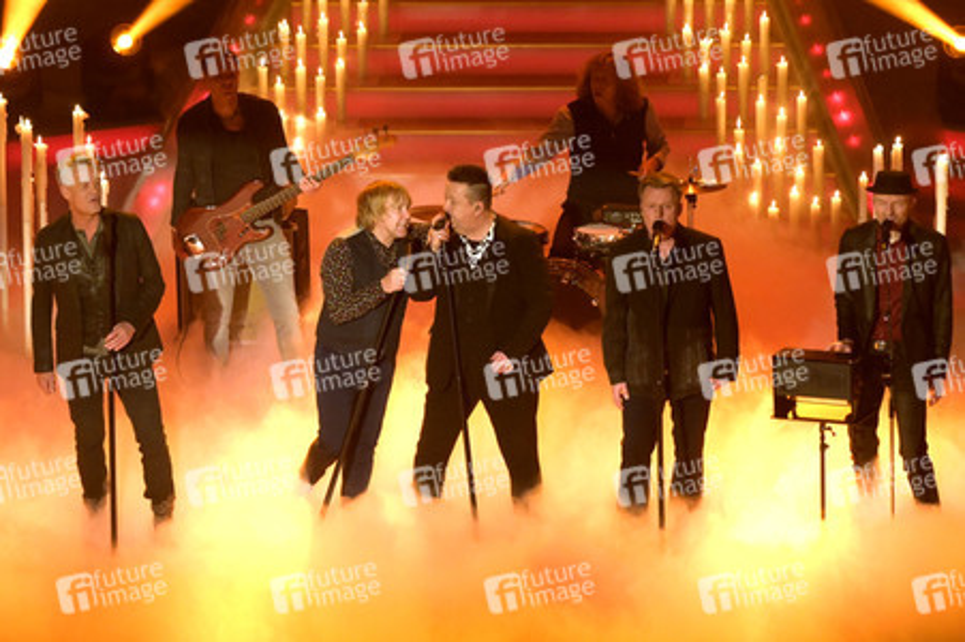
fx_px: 5893
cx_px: 482
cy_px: 321
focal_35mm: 220
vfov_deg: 6.2
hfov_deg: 9.4
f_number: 5.6
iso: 10000
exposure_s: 1/320
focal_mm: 220
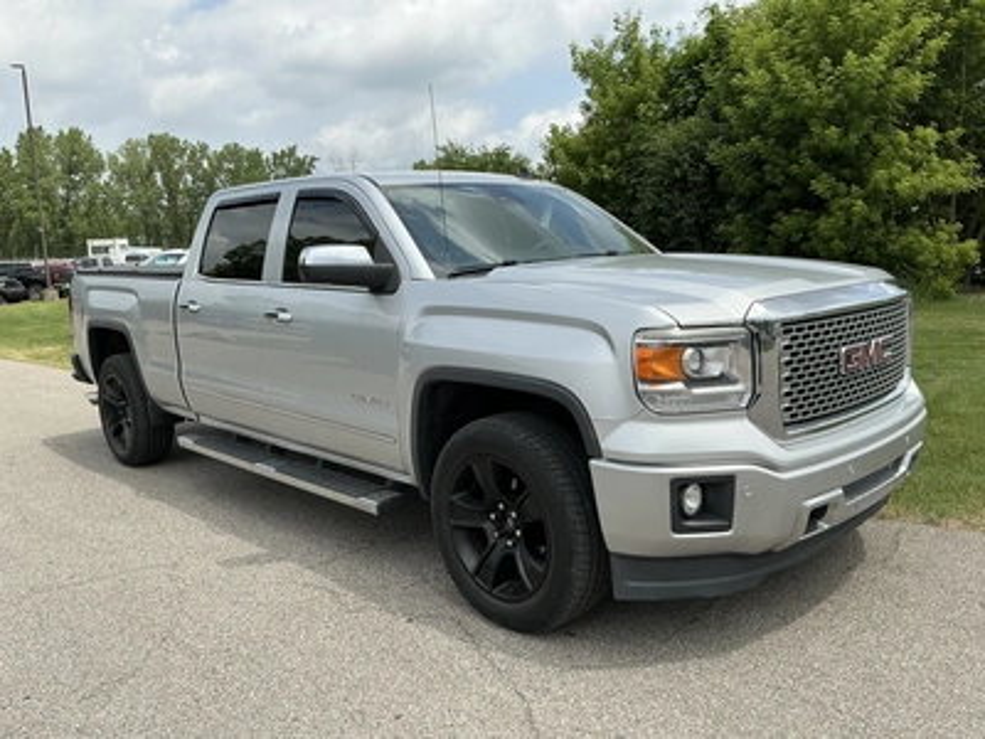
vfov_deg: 49.7
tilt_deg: -4.2
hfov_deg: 63.4
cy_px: 370
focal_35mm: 28
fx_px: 797
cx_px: 492
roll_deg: +2.9
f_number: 1.8
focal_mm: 3
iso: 25
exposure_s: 1/2058
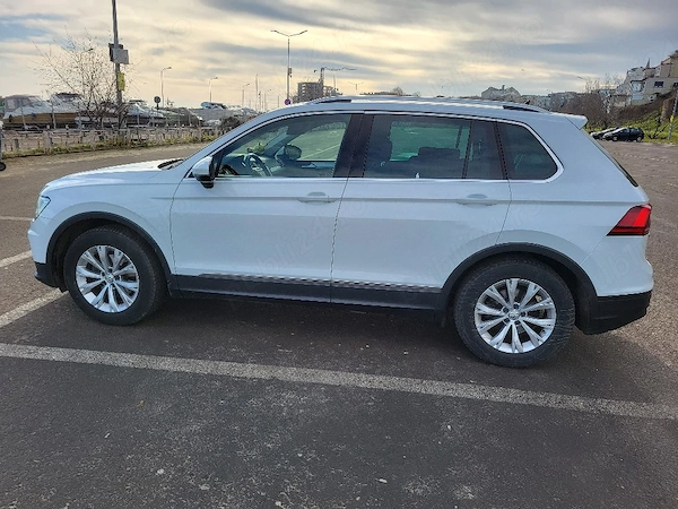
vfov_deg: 53.1
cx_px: 339
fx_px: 509
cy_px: 254
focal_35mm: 26
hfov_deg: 67.3
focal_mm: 5.4
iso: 40
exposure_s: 1/1429
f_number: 1.8
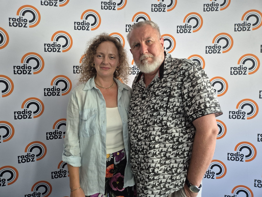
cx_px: 131
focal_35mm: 23
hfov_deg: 73.9
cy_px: 98
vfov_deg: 58.9
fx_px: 174
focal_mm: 5.4
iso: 640
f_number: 1.8
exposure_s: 1/100
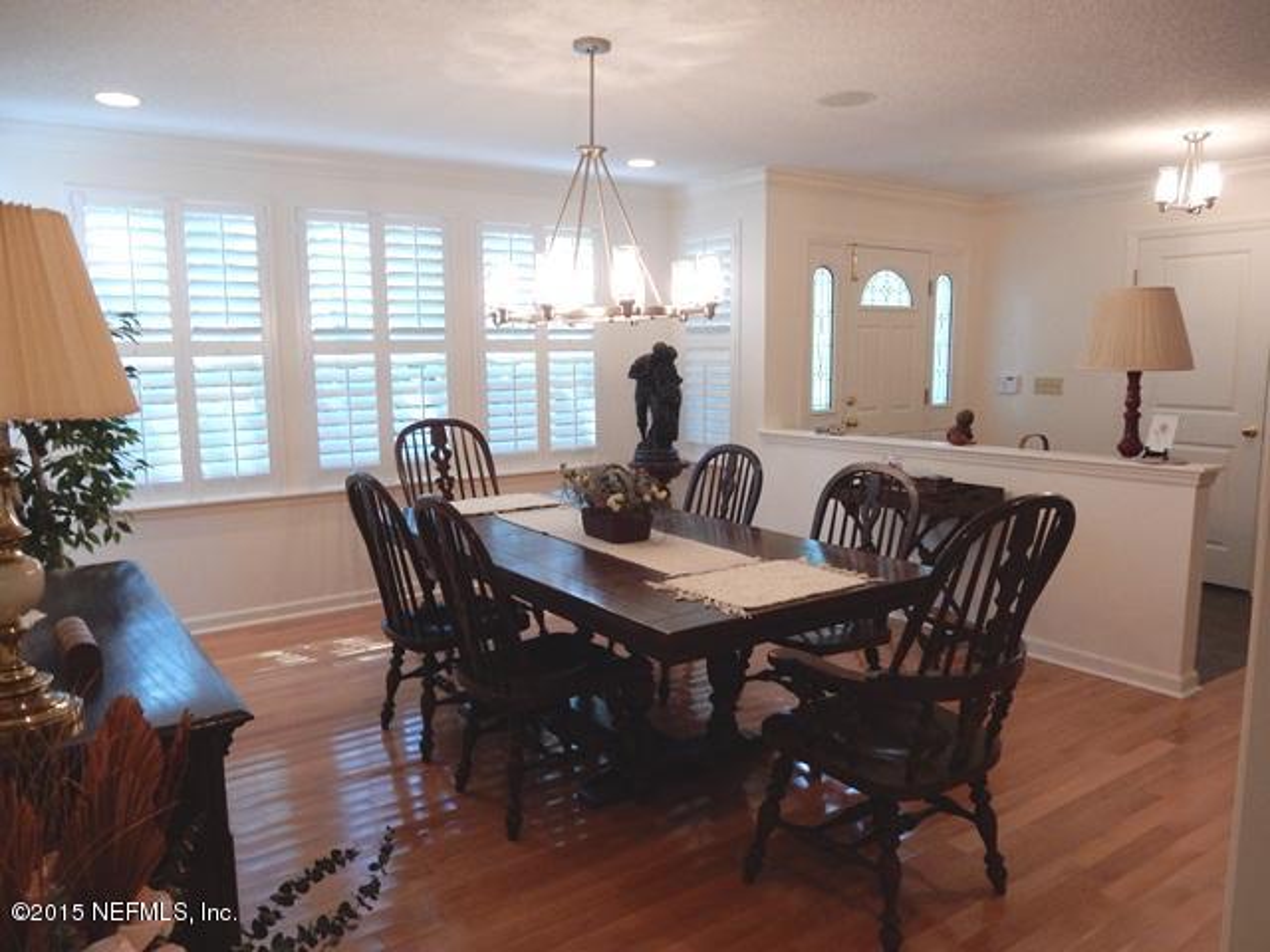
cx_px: 635
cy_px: 476
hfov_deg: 69.4
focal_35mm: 25
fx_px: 917
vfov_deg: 54.9
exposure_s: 1/30
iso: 280
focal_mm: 4.5
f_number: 3.7
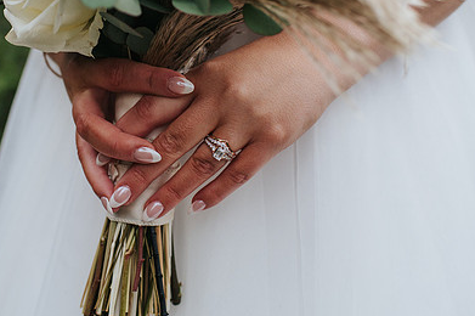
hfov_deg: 35.5
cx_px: 119
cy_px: 84
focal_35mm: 55
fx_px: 725
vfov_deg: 24.3
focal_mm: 35
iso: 800
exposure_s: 1/400
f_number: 3.2
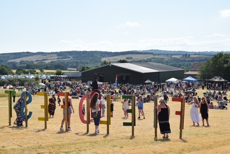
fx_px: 364
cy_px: 77
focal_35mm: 57
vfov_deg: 23.8
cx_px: 115
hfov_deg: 35.0
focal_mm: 38
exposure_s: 1/400
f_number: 10
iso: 200
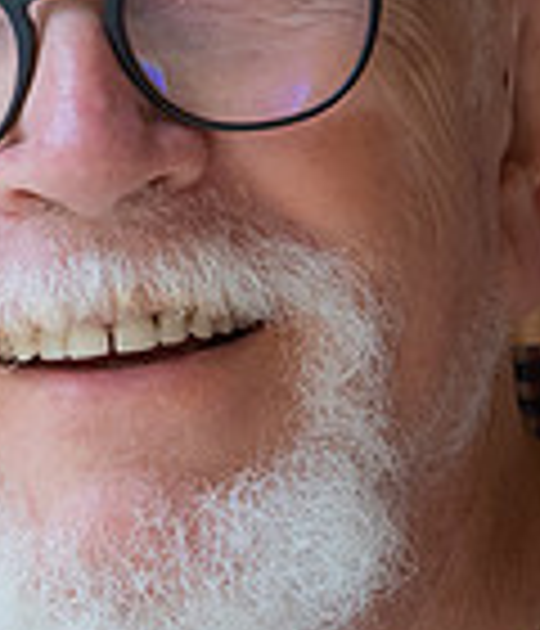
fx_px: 7019
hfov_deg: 4.4
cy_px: 482
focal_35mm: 366
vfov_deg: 5.1
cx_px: 110
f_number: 6.3
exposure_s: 1/200
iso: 500
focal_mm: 42
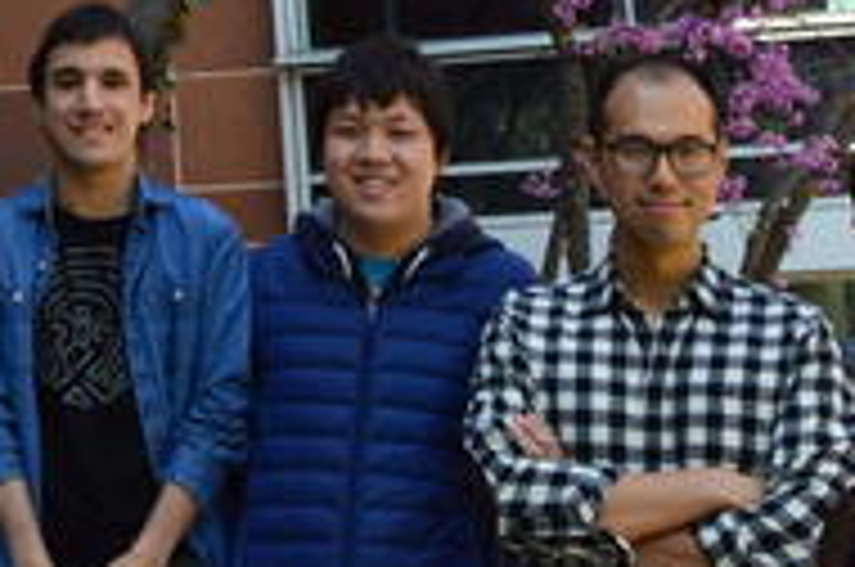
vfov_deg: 10.5
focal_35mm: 125
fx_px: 2964
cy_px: -308
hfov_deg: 15.6
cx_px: -256
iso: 400
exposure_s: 1/160
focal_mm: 22
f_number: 9
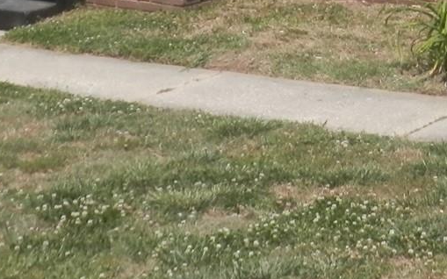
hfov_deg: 16.0
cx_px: 451
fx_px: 1559
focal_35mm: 128
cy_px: -348
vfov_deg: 9.3
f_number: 9.4
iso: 80
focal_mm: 5.5
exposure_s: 1/125
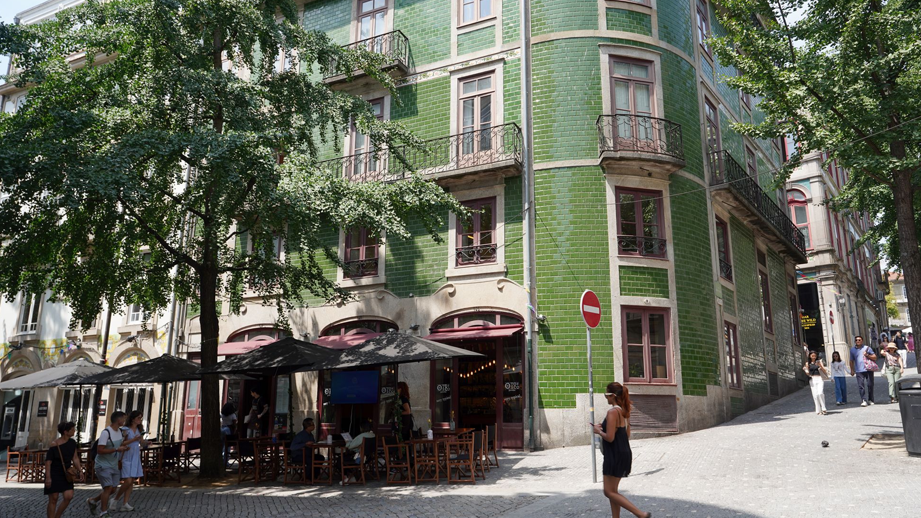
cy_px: 258
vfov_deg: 44.4
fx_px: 635
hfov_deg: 71.9
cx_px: 459
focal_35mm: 26
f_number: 9
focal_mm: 24
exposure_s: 1/100
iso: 100
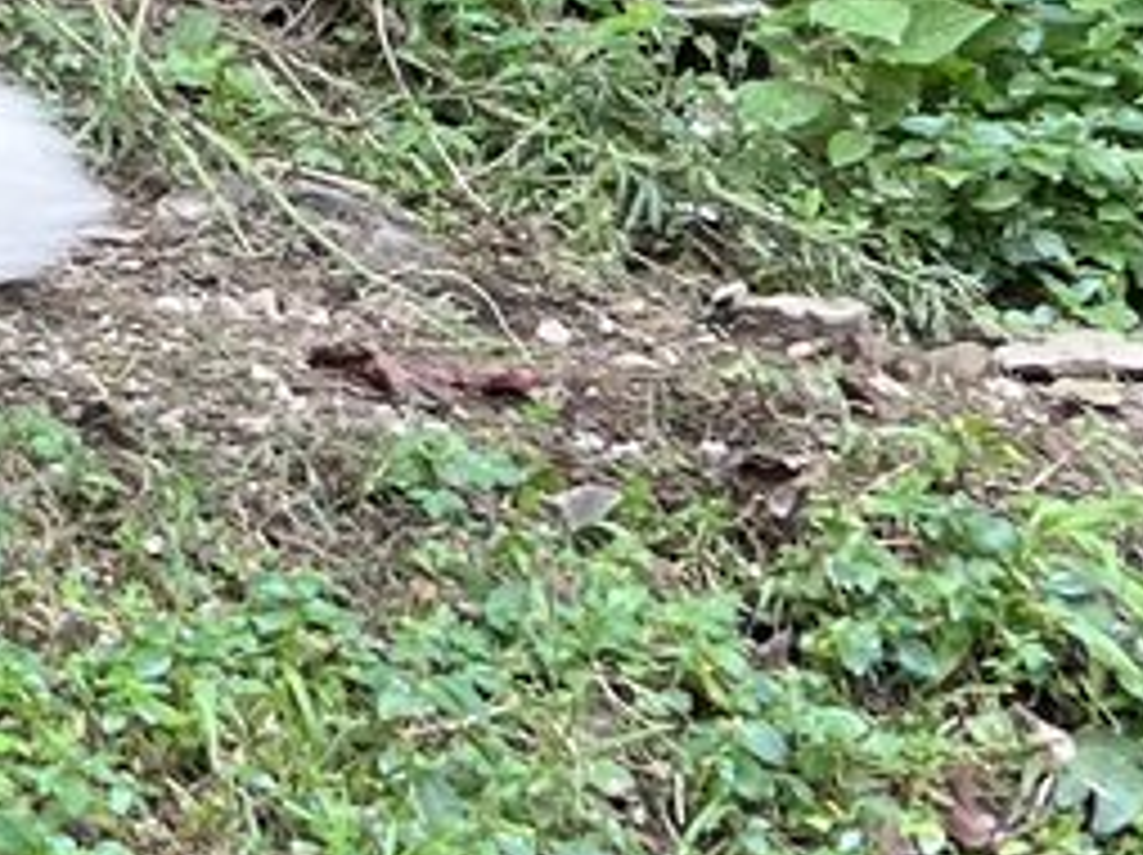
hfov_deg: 14.1
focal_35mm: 123
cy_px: -450
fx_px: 4058
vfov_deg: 11.5
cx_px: -936
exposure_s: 1/216
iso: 40
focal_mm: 5.7
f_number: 1.5
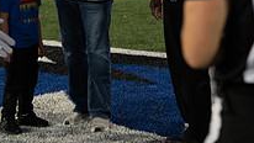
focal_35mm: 160
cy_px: -112
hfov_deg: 13.4
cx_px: 75
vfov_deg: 7.4
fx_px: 1078
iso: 2500
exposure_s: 1/800
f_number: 2.8
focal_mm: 70
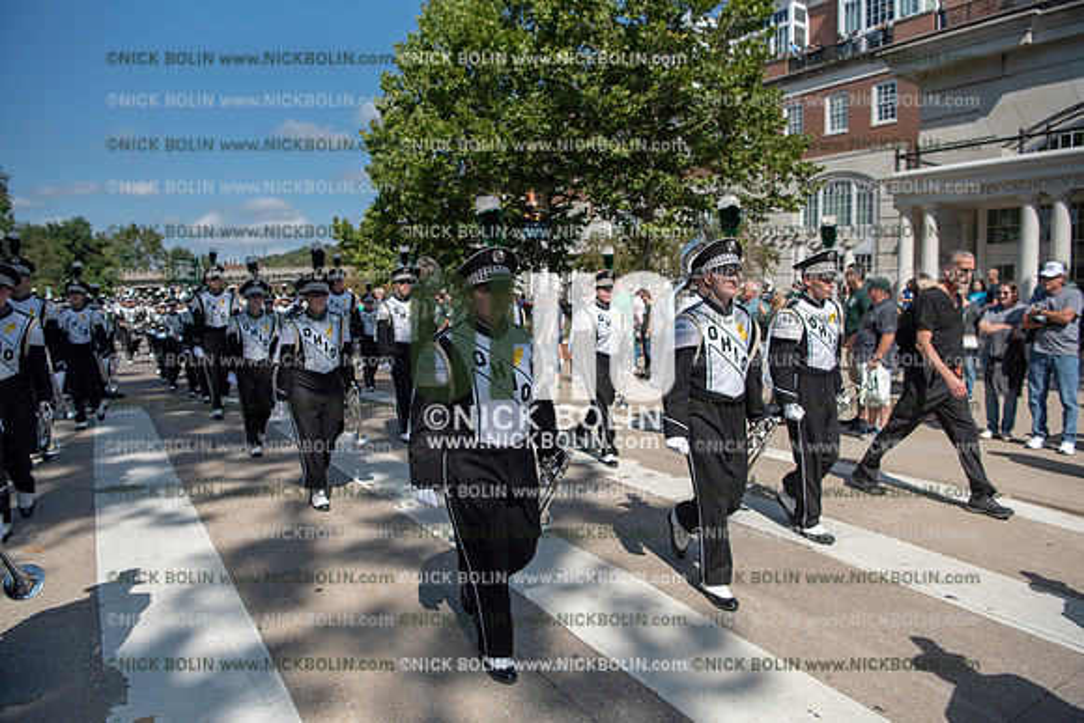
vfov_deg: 53.2
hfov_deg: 73.7
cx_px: 542
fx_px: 723
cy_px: 362
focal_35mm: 24
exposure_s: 1/4000
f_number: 5
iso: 400
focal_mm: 24
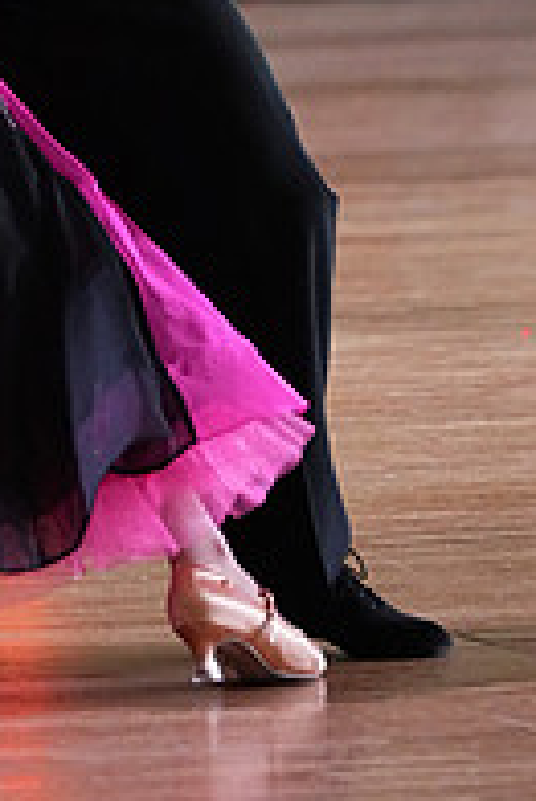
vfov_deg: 3.5
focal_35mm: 592
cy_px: -262
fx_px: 13197
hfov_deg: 2.3
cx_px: 27
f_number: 4
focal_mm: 200
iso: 6400
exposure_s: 1/400
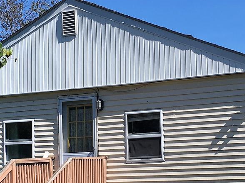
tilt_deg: +4.6
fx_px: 715
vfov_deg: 14.6
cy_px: 127
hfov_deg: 19.4
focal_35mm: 101
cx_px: 133
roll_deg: +0.5
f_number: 2.2
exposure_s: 1/1748
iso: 25
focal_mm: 4.15
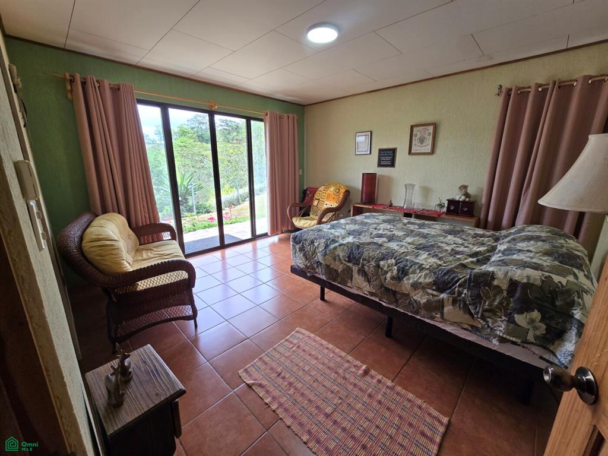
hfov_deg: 106.2
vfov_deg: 89.9
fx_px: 228
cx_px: 304
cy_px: 228
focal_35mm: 13
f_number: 2.2
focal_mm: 2.2
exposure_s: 1/120
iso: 64
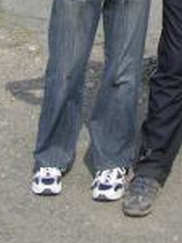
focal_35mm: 107
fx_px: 751
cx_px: 259
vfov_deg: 17.0
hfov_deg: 13.2
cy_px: -100
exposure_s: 1/277
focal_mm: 5.6
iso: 50
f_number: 4.8
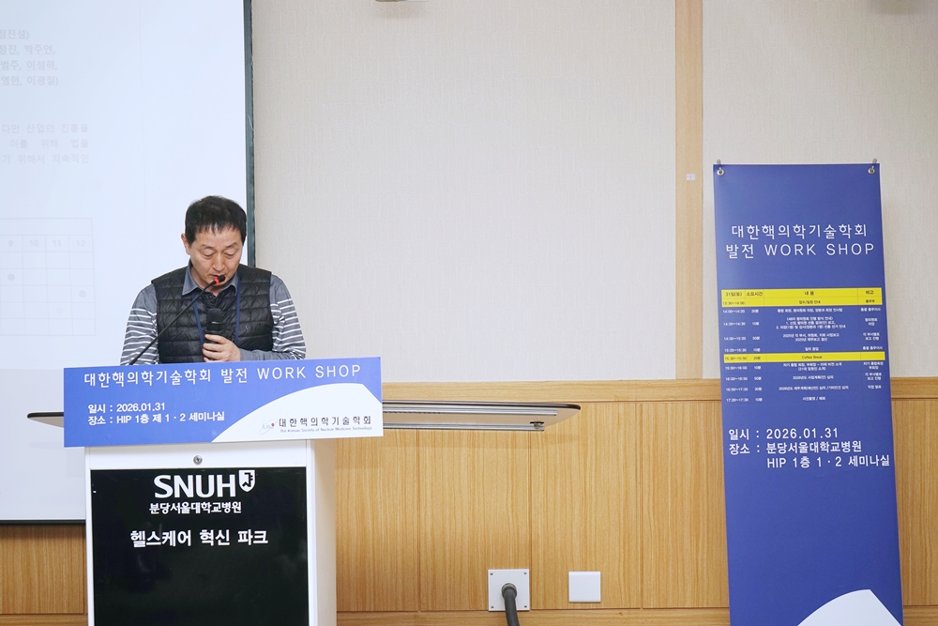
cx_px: 469
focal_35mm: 47
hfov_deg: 41.9
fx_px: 1225
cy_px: 313
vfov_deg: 28.7
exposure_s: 1/80
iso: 320
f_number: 7.1
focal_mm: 47
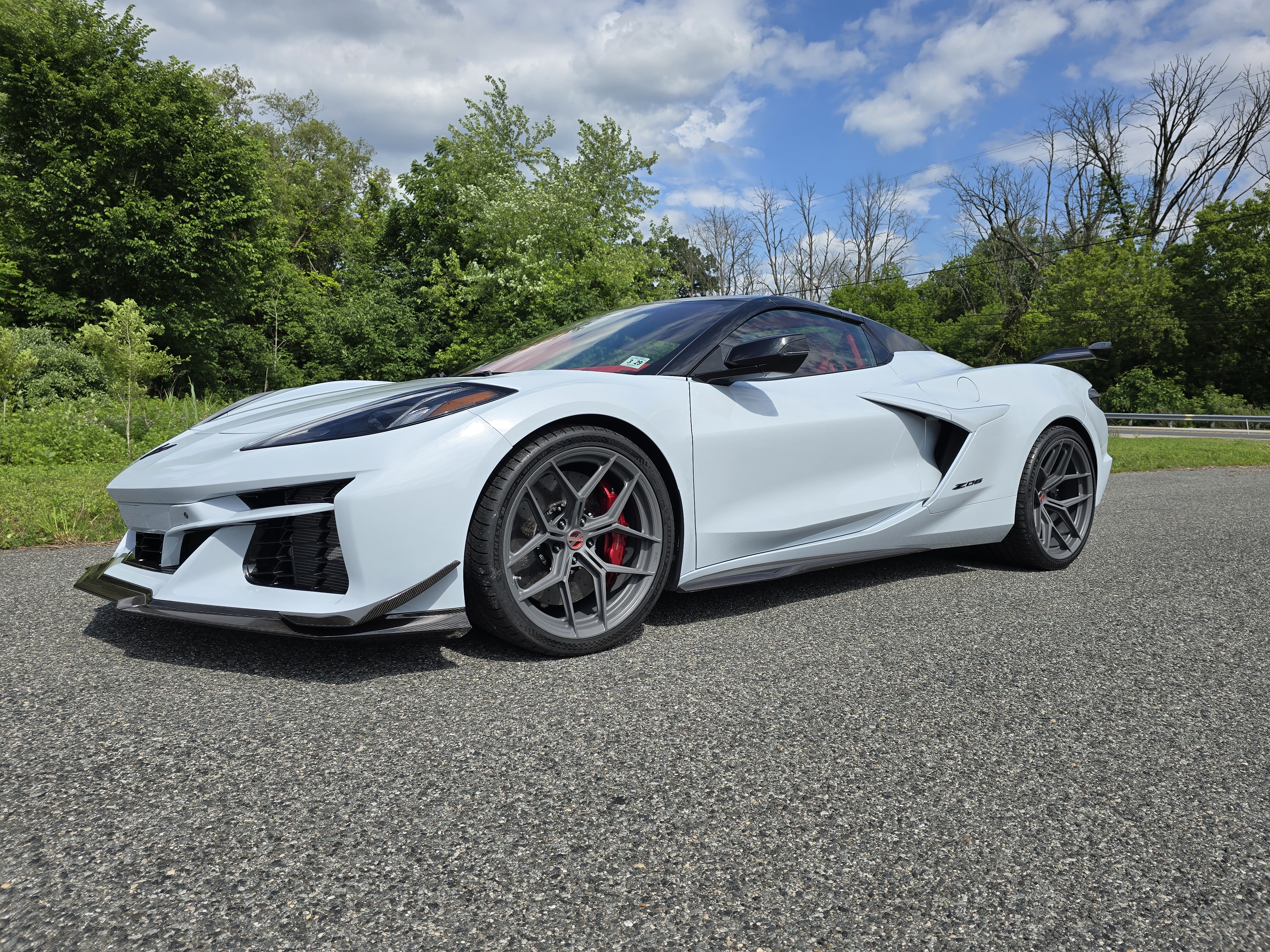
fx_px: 844
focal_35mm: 23
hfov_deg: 73.9
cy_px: 476
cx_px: 635
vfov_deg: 58.9
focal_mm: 6.3
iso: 12
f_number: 1.7
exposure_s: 1/1081
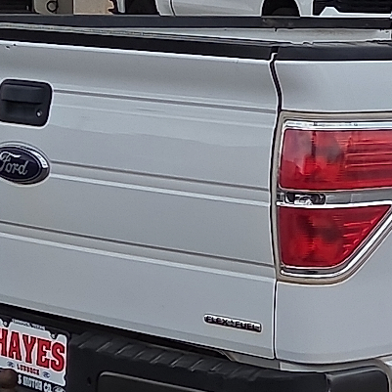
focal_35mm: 141
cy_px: 180
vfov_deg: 12.4
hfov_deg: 12.0
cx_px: 513
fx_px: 1806
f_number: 1.8
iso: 25
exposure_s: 1/769
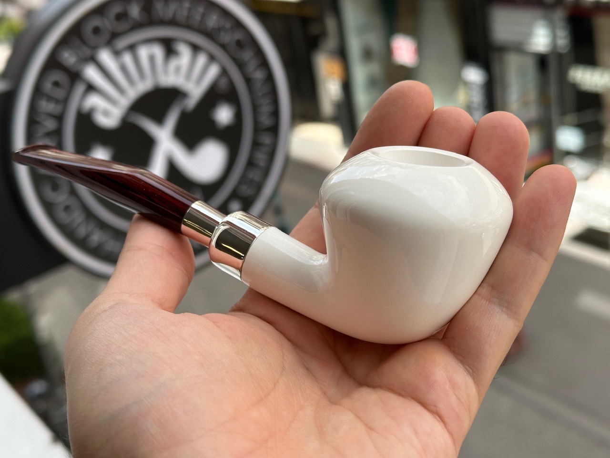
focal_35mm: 48
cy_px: 229
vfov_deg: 30.3
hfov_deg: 39.7
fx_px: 846
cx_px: 305
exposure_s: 1/1453
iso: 64
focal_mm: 6.86
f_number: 1.78
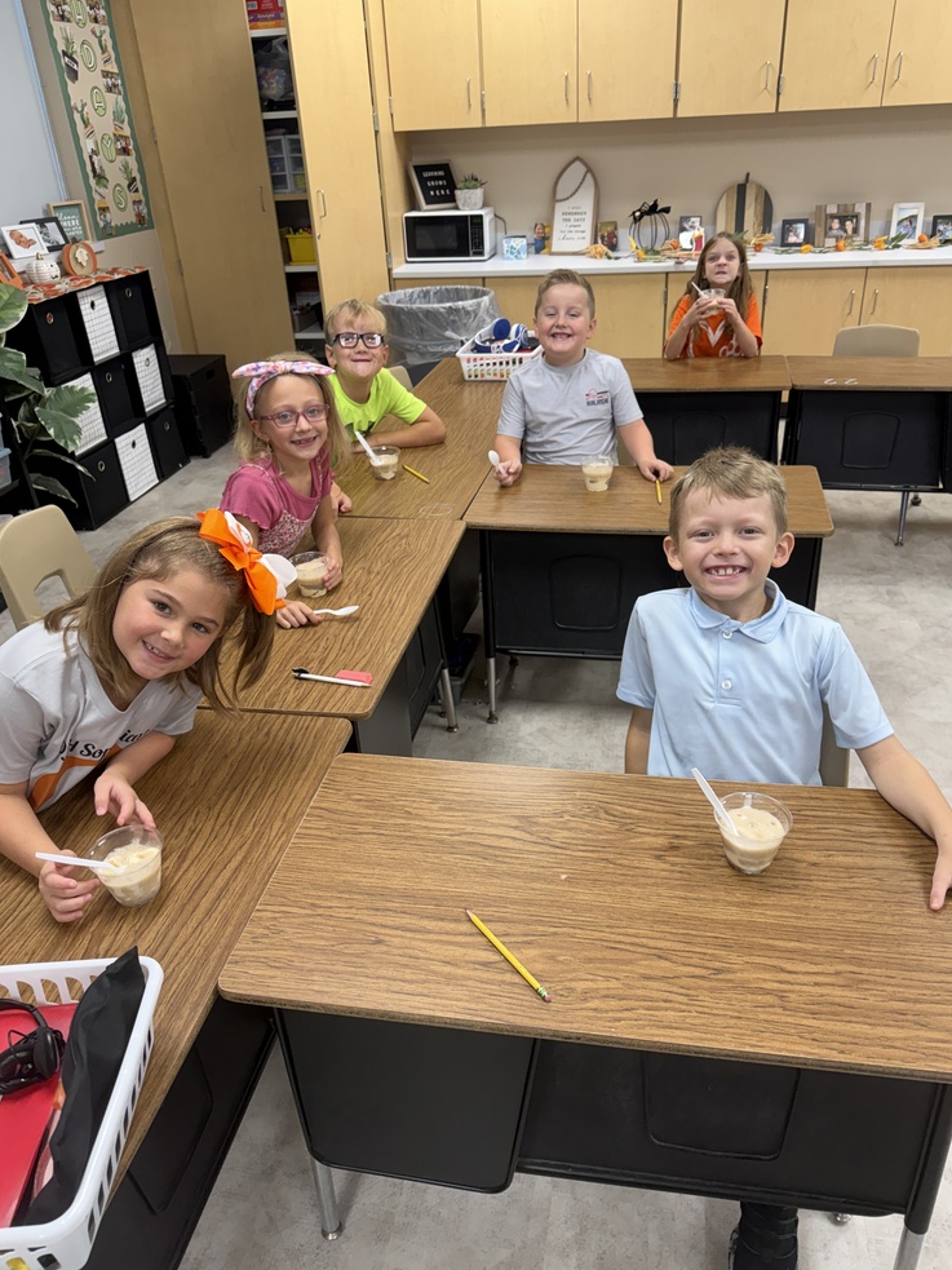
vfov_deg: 69.4
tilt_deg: -30.6
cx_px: 490
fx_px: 917
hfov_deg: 54.9
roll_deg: +2.8
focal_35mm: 25
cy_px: 660
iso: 200
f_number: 1.78
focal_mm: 6.76
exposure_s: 1/120
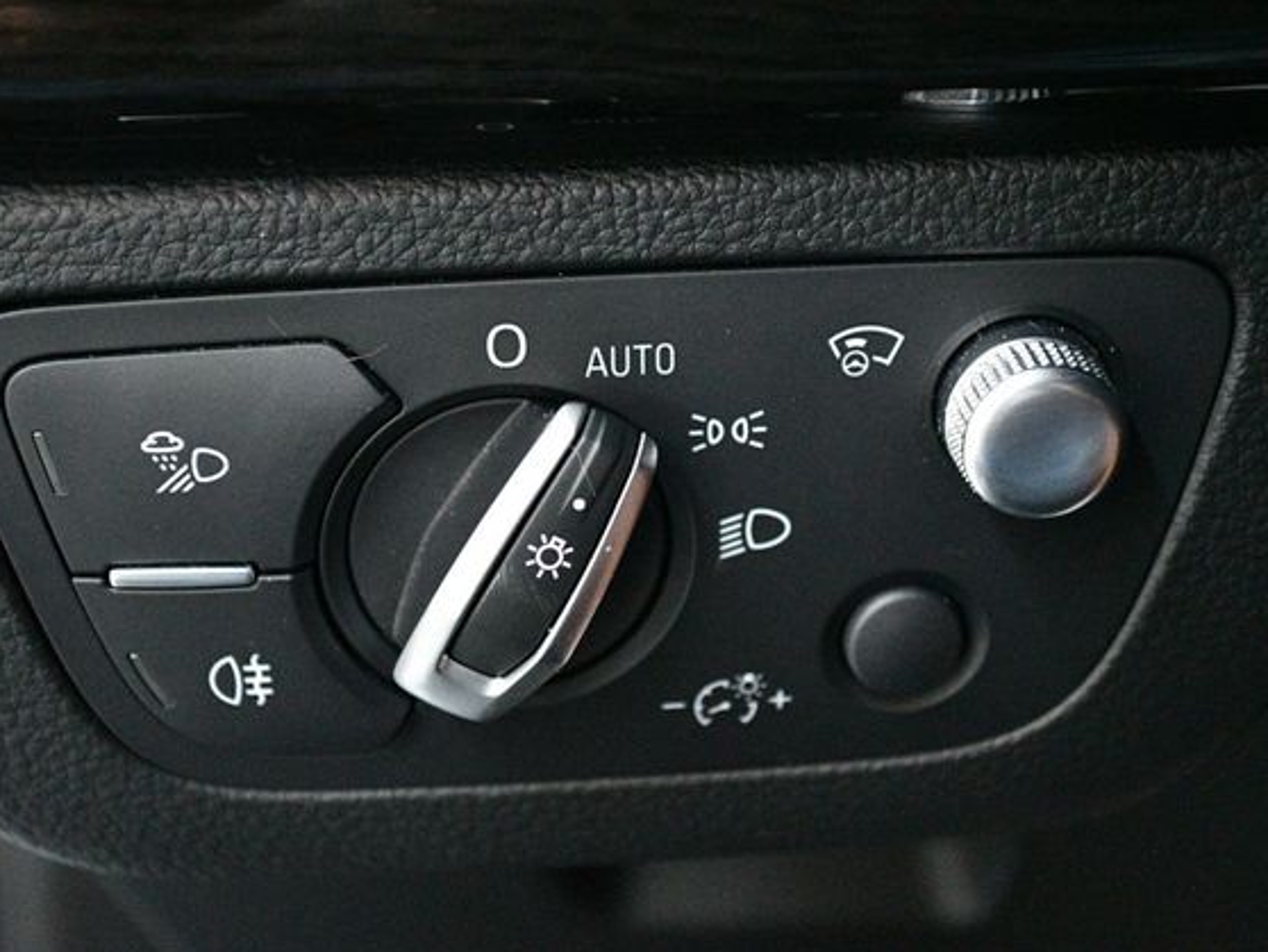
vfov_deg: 19.4
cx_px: 632
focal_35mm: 76
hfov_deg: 25.6
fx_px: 2785
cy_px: 479
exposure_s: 1/60
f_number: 5.3
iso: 11400
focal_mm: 46
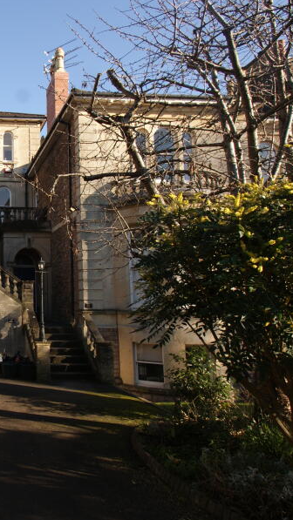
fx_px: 373
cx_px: -17
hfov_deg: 37.1
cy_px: 253
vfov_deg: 69.8
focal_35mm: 27
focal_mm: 10
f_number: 9
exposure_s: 1/80
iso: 100
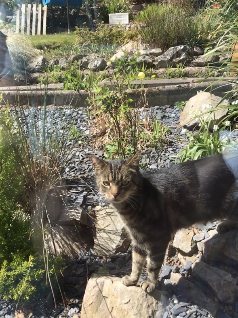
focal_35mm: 34
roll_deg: +2.0
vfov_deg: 53.9
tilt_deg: -15.3
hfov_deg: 41.8
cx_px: 117
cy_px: 161
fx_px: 312
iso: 25
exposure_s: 1/818
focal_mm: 4.15
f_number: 2.2
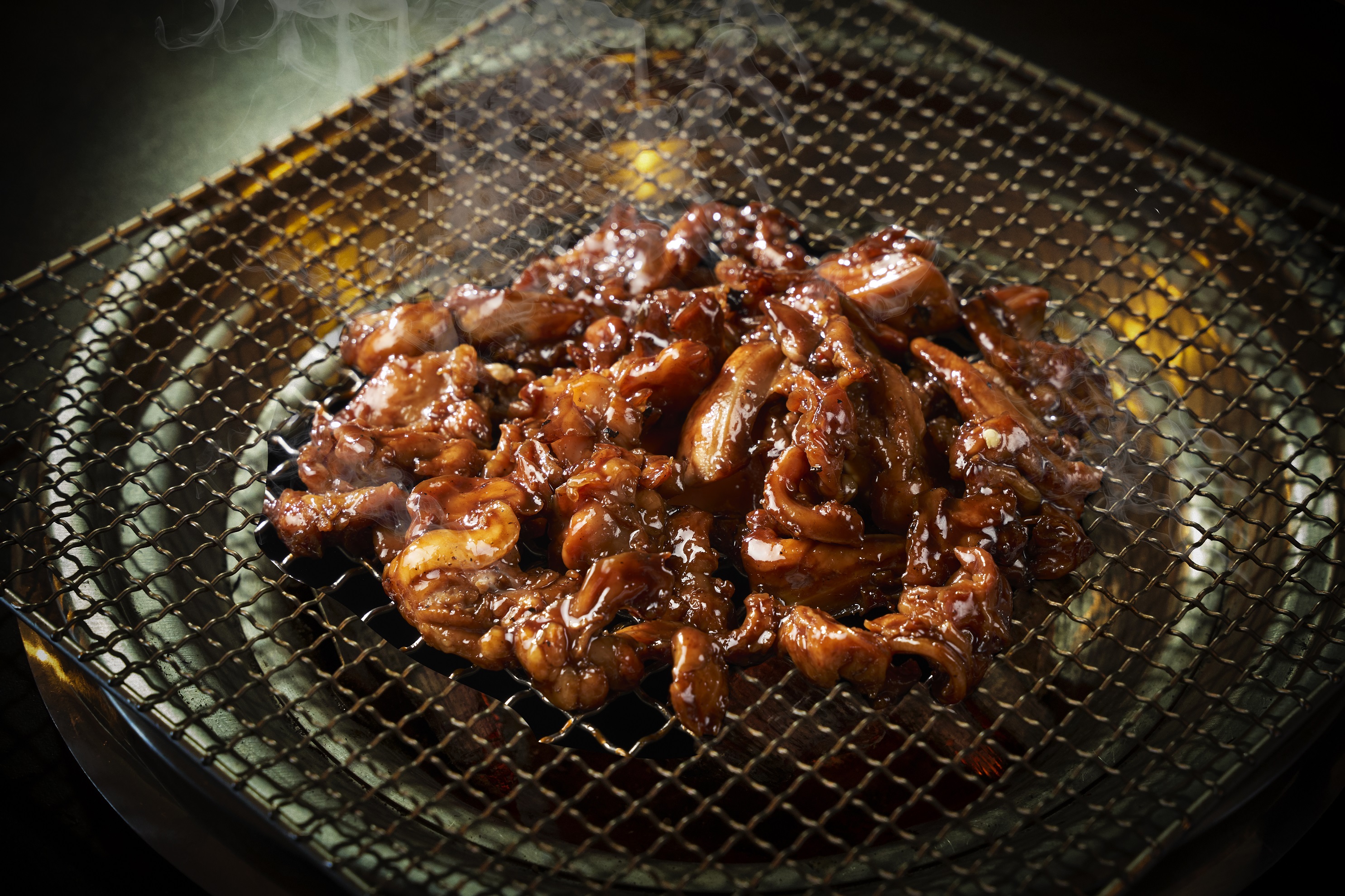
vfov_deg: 19.5
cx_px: 672
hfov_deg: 28.8
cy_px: 448
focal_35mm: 70
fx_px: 2615
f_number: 5
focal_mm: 70
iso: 16000
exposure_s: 1/100
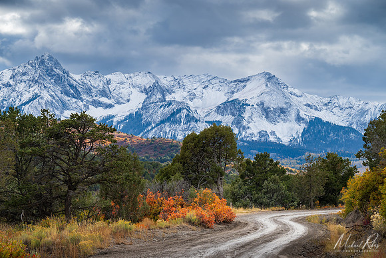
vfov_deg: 10.1
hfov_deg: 15.0
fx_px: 1464
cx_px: 193
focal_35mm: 136
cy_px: 129
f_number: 10
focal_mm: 91
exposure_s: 1/100
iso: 100
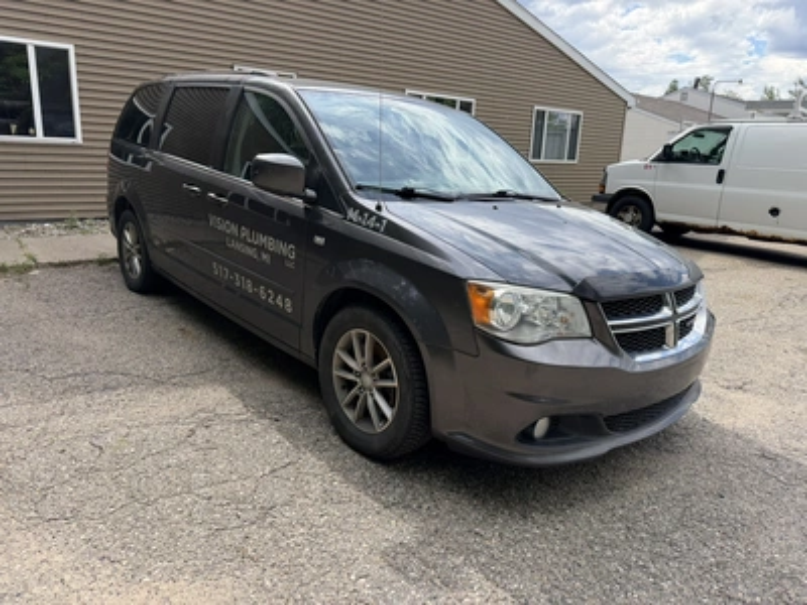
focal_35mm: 24
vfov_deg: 56.8
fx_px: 560
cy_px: 302
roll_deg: -2.0
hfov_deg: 71.6
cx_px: 404
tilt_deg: -14.3
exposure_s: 1/1585
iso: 100
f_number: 1.78
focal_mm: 6.76
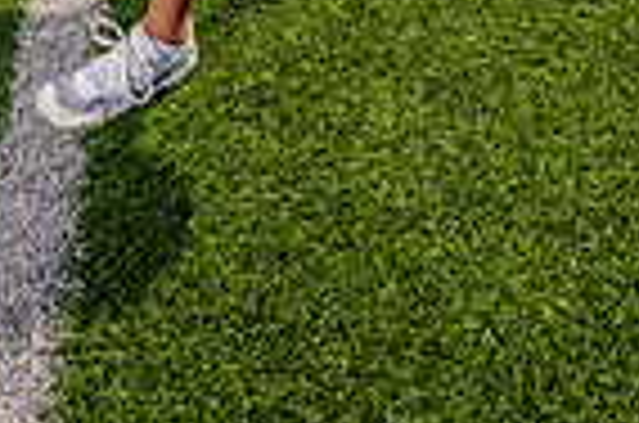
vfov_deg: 12.5
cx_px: 256
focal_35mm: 89
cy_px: -536
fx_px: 1576
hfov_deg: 22.9
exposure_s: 1/250
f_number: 7.1
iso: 100
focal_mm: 28
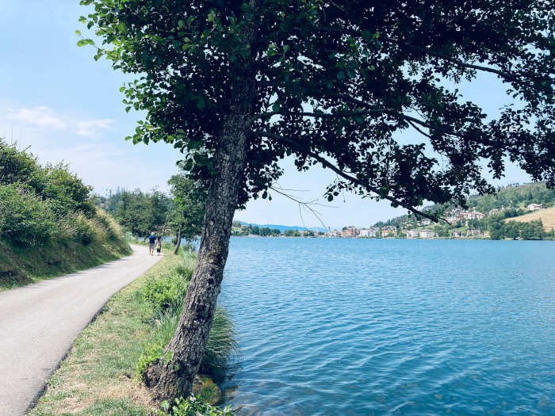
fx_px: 449
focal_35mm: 28
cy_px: 208
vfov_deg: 49.7
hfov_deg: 63.4
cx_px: 278
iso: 20
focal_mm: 3.99
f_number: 1.8
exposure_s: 1/1656
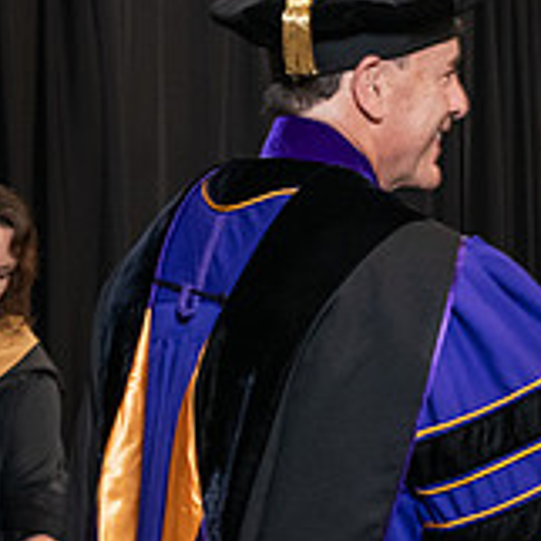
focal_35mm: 178
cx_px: 776
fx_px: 3147
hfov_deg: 9.6
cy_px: 291
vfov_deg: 9.8
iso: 2000
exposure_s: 1/125
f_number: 5
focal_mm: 58
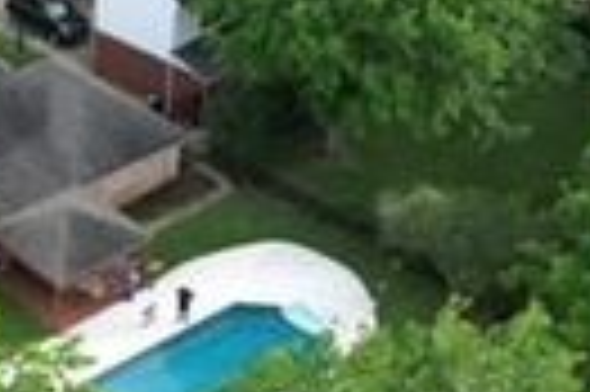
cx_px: -23
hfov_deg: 23.1
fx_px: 1375
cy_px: 266
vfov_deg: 16.2
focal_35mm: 84
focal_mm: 8.38
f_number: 2.8
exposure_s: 1/320
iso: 100
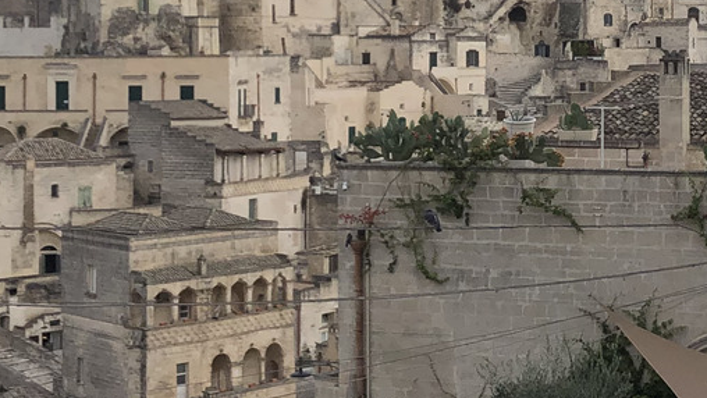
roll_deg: +0.8
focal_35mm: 96
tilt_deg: -1.1
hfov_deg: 21.9
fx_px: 1800
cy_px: 71
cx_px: 562
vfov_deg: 12.6
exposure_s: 1/1621
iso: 20
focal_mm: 4
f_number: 1.8
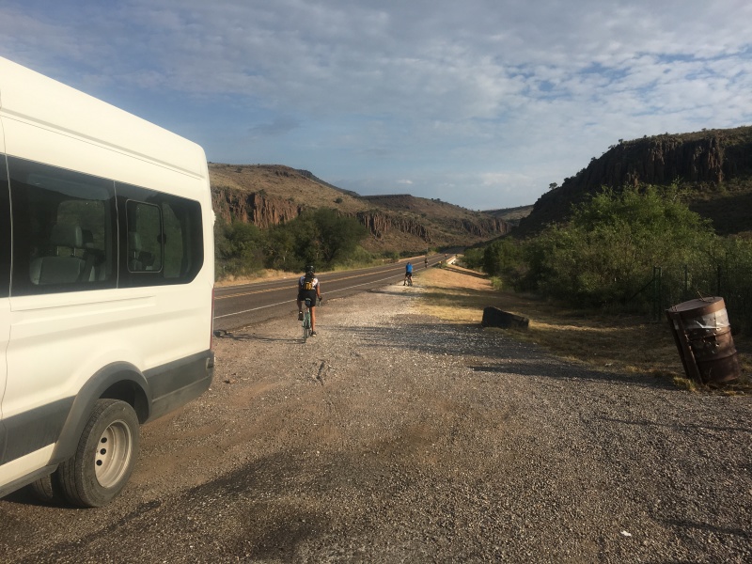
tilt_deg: -1.8
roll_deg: +0.0
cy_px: 282
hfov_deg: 61.7
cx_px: 376
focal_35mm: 29
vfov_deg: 48.2
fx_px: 630
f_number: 2.2
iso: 25
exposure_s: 1/1709
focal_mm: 4.15
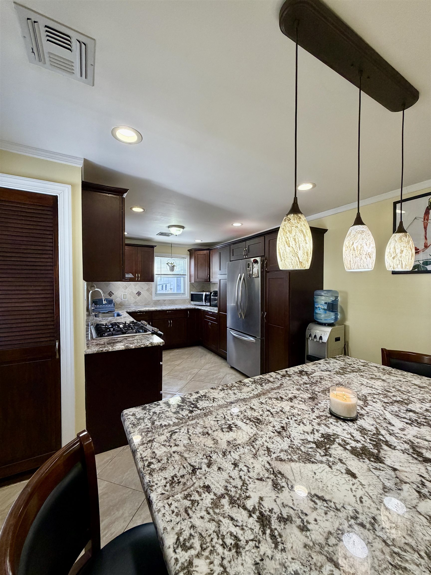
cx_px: 216
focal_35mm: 14
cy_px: 288
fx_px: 232
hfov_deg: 85.7
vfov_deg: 102.1
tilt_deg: -0.5
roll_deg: -1.0
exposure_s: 1/120
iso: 250
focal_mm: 2.22
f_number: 2.2
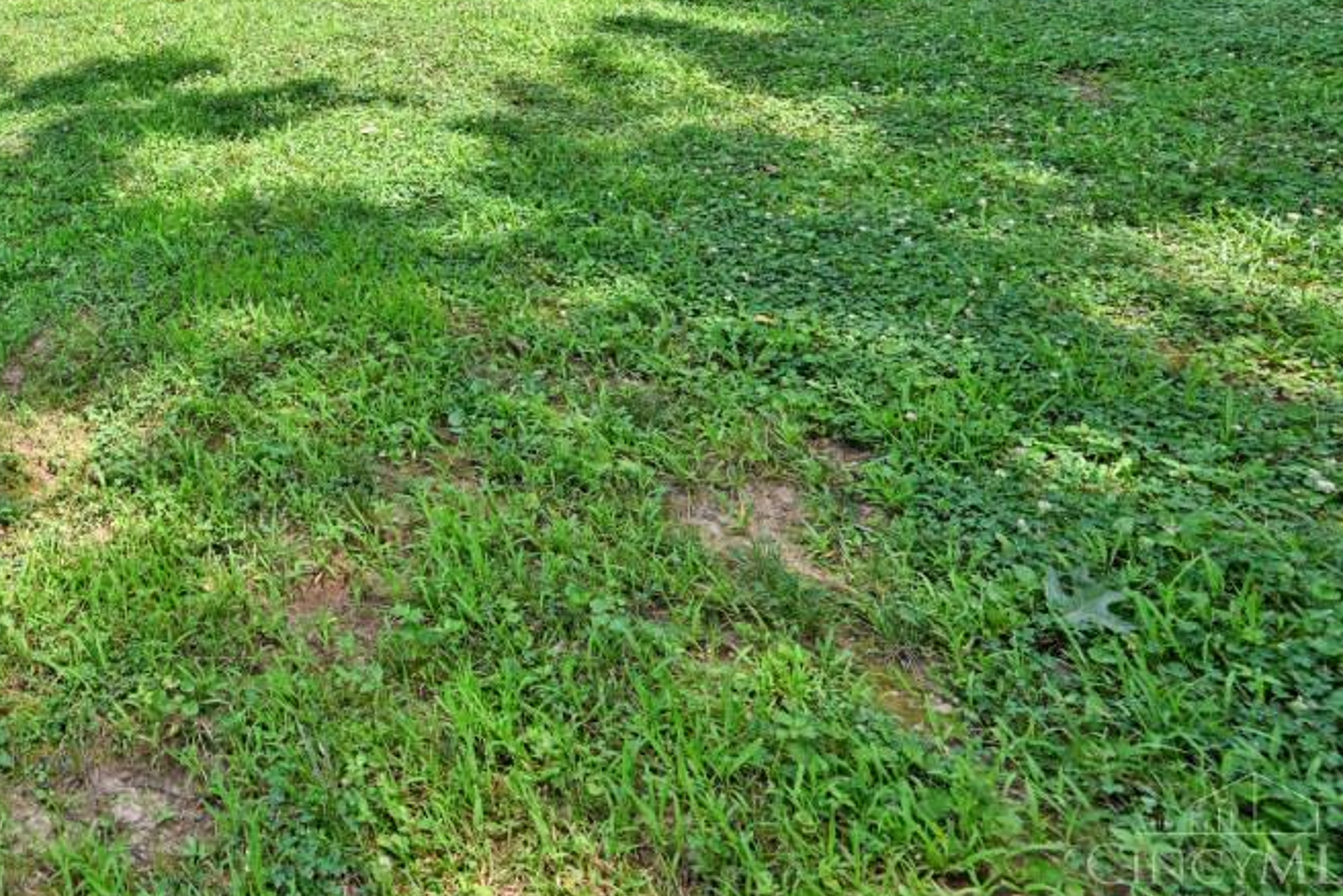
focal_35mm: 32
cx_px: -135
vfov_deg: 35.3
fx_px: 1194
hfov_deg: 44.6
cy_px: -88
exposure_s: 1/250
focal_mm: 14
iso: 110
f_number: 5.6
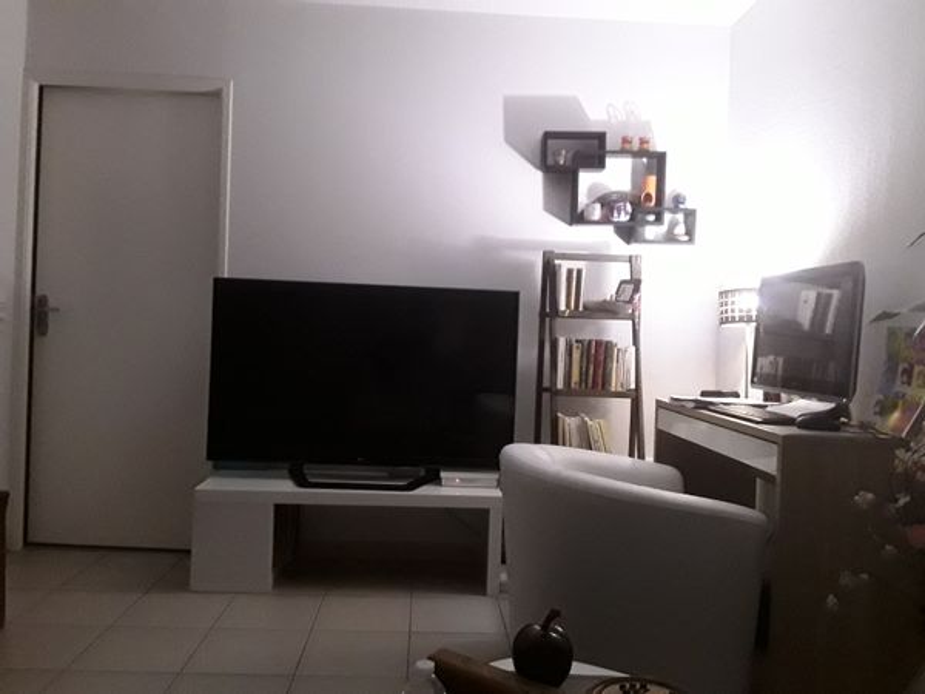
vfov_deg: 51.4
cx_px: 462
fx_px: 721
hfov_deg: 65.3
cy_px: 347
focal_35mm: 27
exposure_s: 1/17
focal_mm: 2.91
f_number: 1.9
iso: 400
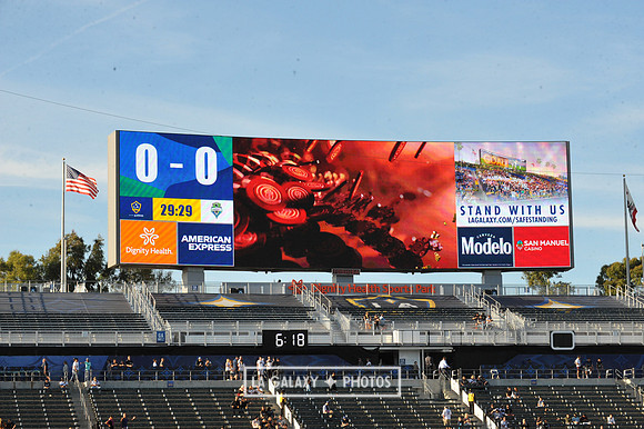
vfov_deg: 13.0
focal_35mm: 105
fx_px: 1877
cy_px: 214
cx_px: 322
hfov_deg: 19.5
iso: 1600
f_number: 14
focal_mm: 105
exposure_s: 1/800
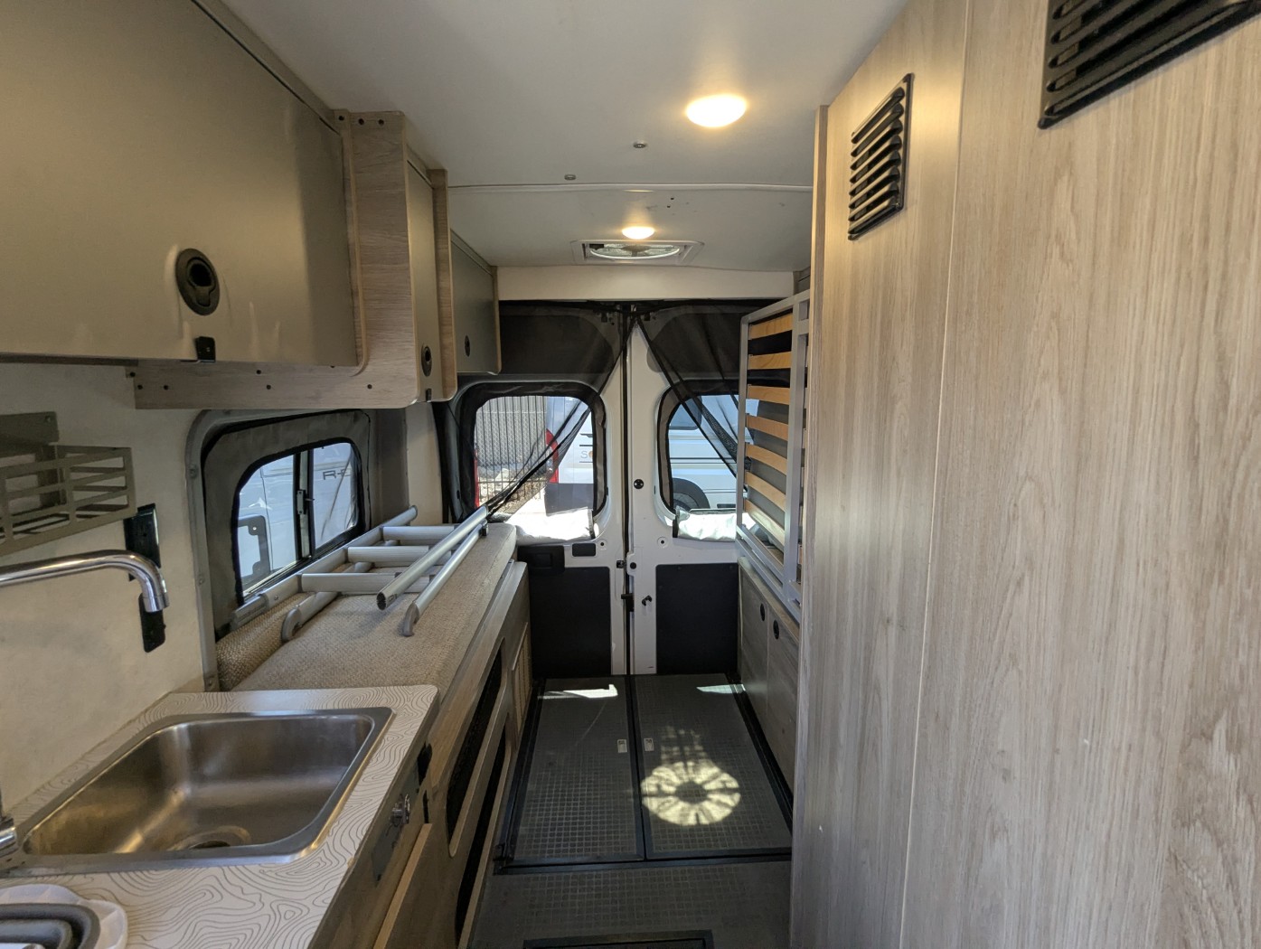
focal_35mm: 16
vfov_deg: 78.2
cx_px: 630
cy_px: 474
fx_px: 584
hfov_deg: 94.4
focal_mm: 2.35
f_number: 2.2
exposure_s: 1/165
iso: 235
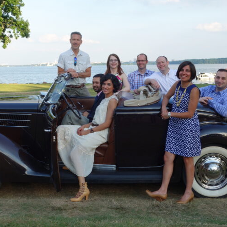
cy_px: 112
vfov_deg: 31.6
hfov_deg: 31.6
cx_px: 100
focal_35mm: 54
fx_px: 401
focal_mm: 15.28
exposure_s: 1/125
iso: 125
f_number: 5.6
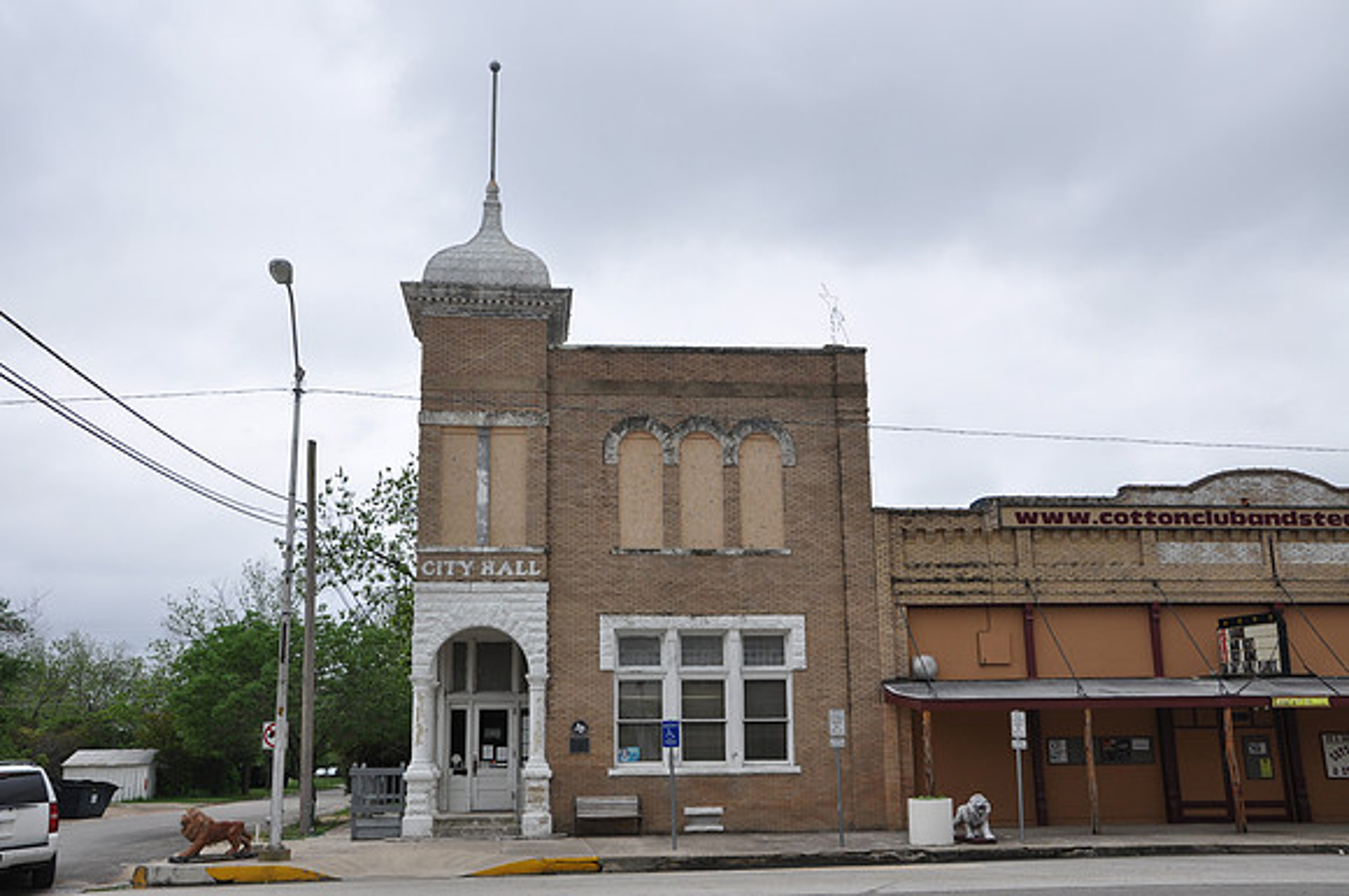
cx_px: 674
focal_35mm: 36
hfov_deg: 53.2
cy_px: 448
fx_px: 1347
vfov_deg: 36.8
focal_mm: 24
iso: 200
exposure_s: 1/100
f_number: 10
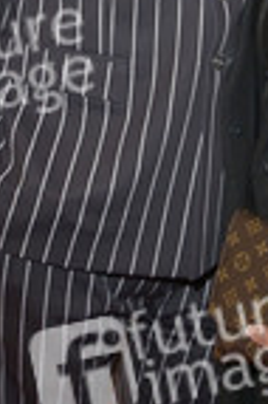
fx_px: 1097
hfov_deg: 13.8
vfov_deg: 19.7
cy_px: -65
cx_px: 257
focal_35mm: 98
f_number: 5.6
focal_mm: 35
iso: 500
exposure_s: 1/40
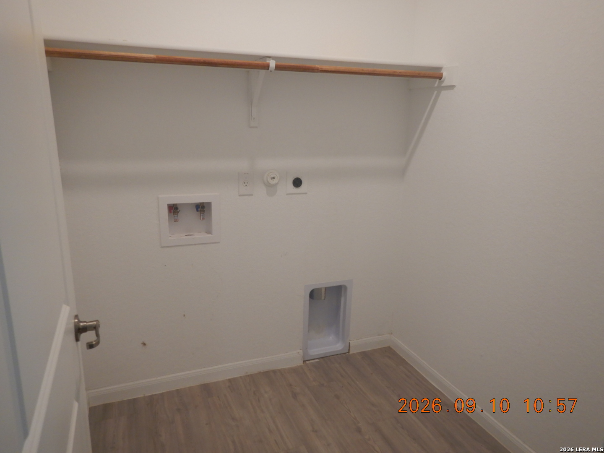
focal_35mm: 24
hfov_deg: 71.6
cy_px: 226
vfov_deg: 56.8
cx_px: 302
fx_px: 419
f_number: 2.8
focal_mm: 4.3
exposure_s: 1/30
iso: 180
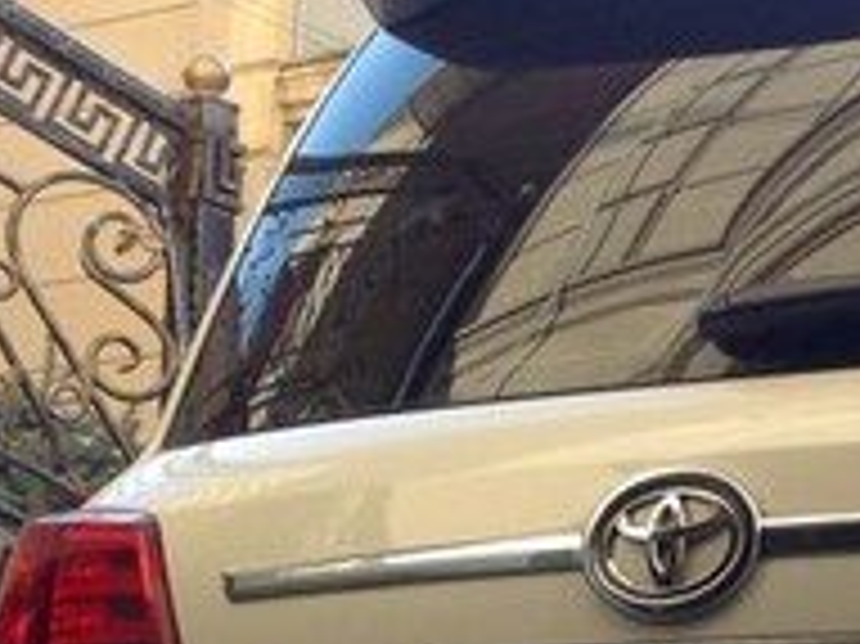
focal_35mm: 121
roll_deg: -1.9
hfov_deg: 14.7
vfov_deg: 11.9
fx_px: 3004
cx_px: 1432
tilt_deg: +6.3
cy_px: 853
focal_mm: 4.28
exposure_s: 1/238
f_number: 2.4
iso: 50
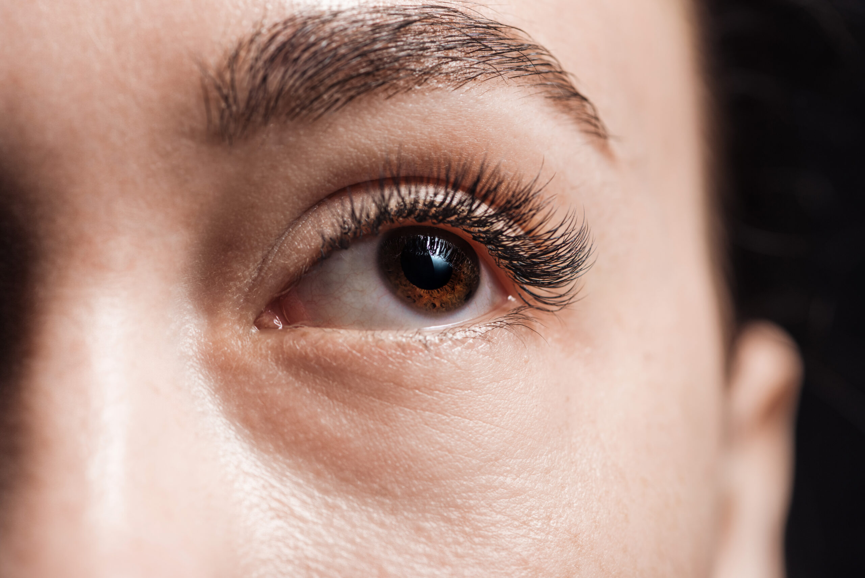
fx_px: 2524
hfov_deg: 19.4
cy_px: 289
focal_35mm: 105
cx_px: 432
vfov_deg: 13.1
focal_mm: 105
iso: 160
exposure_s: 1/160
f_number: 9
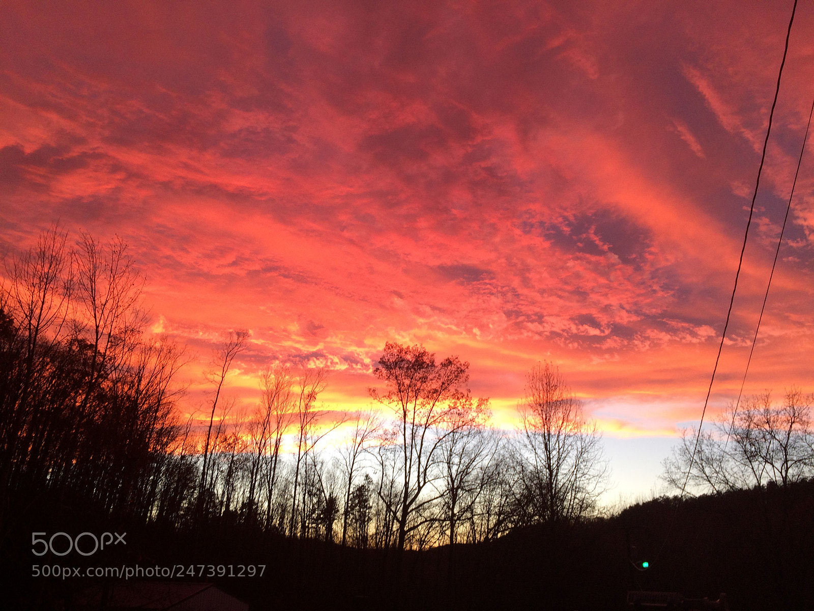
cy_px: 306
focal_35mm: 29
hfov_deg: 61.7
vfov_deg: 48.2
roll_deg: -1.2
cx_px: 407
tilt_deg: +19.8
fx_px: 682
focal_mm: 4.15
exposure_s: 1/60
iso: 40
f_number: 2.2
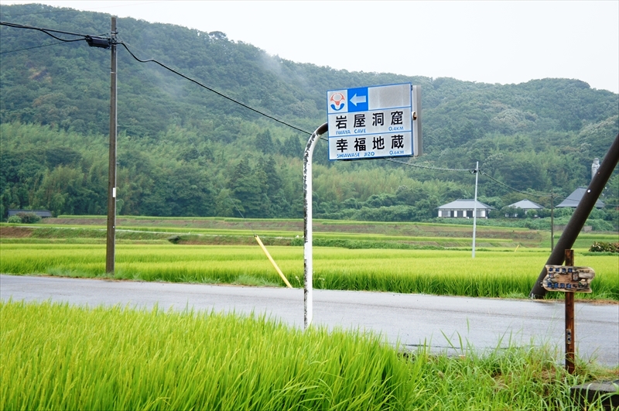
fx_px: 1082
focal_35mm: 63
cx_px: 310
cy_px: 206
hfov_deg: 31.9
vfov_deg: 21.5
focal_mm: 42
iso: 200
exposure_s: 1/160
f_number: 4.5
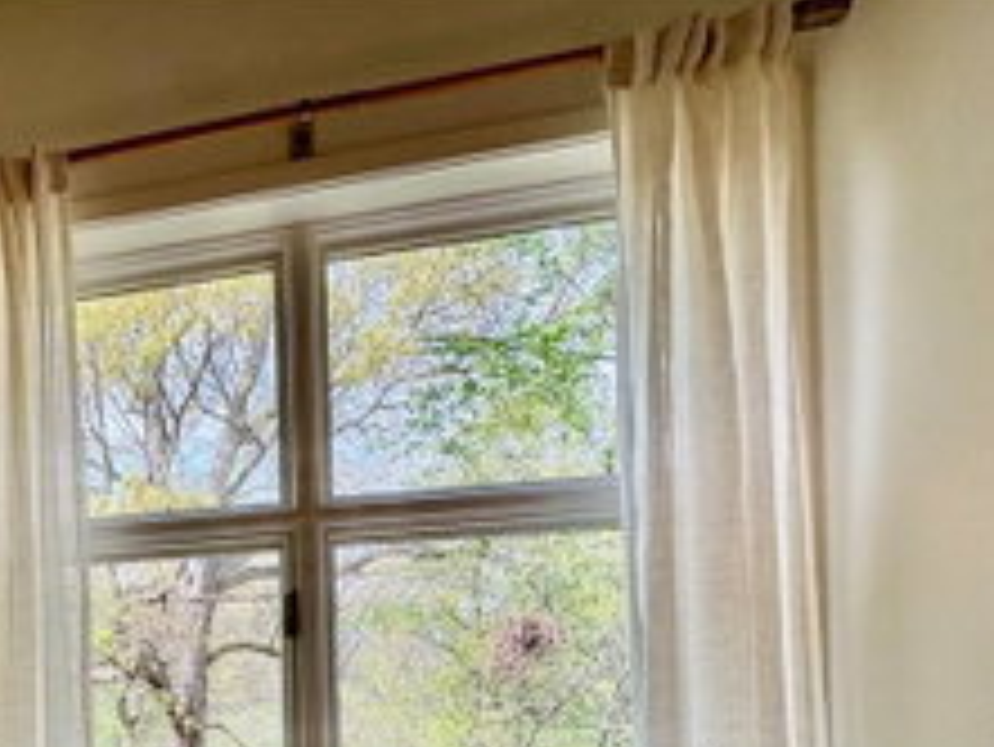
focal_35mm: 27
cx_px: 65
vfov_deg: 45.4
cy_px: 702
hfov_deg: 54.9
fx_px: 776
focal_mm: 2.22
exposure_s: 1/298
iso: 40
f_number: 2.2
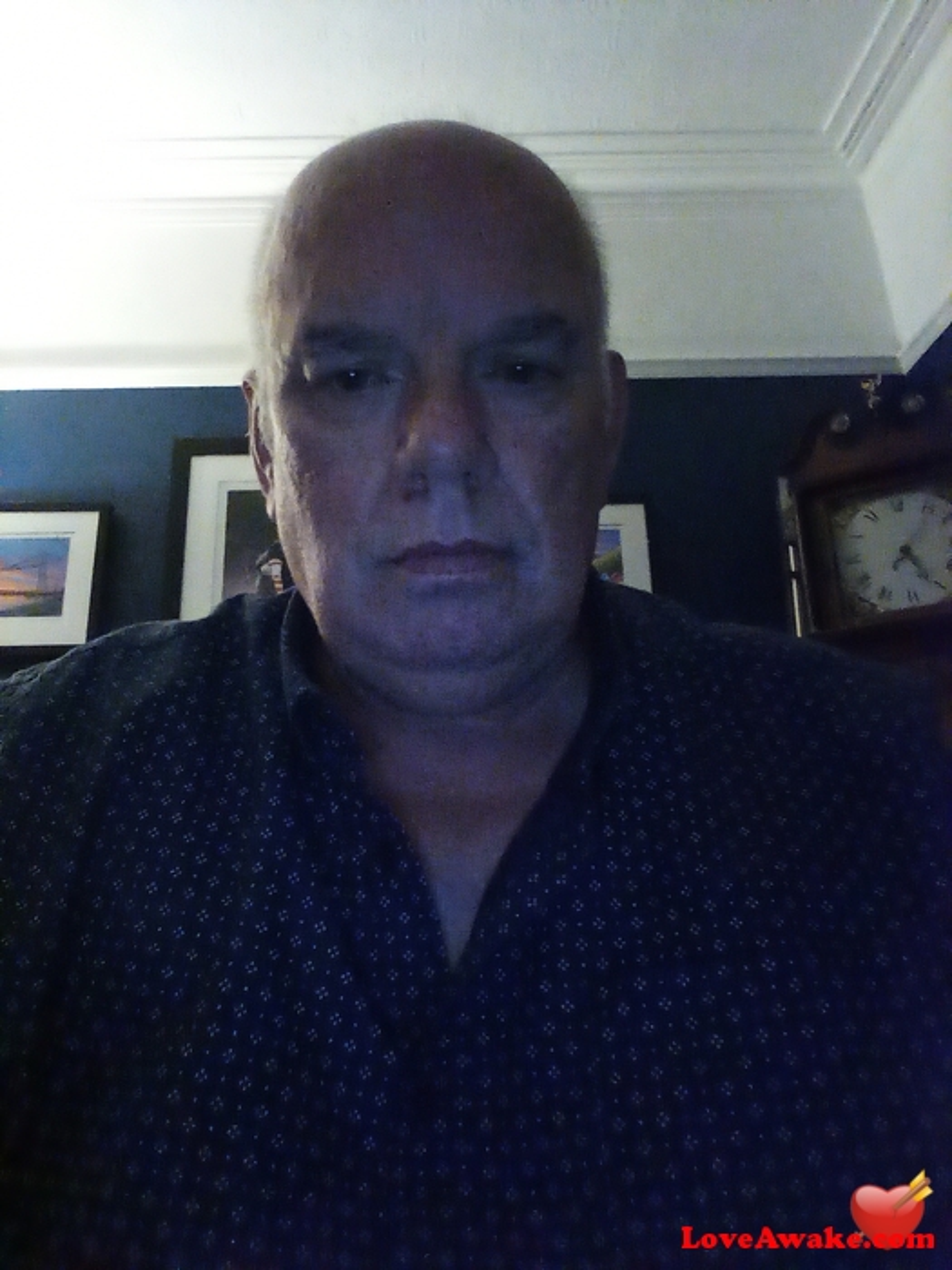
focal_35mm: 26
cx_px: 476
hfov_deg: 53.1
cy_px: 635
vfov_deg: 67.3
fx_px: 953
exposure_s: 1/10
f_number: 2.4
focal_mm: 2.01
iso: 1200
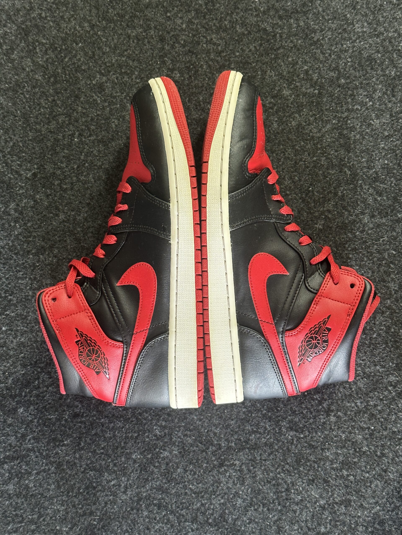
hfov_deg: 30.3
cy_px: 268
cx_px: 201
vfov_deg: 39.7
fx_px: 743
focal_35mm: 48
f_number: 1.78
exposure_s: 1/50
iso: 250
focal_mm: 6.86
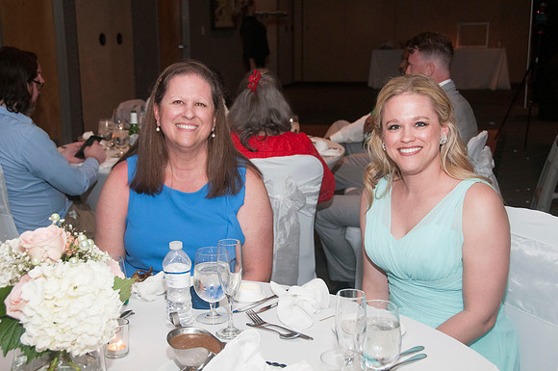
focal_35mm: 52
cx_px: 279
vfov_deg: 25.7
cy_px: 186
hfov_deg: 37.9
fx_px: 813
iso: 800
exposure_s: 1/60
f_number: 5.6
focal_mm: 35
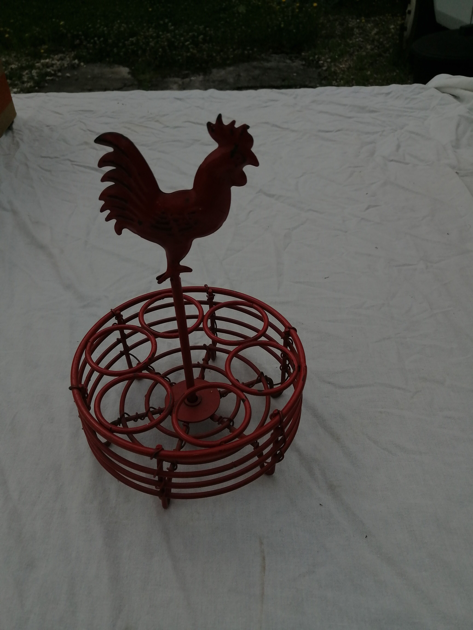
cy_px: 315
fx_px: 474
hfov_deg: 53.1
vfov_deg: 67.3
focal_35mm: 26
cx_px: 236
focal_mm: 3.96
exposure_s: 1/6329
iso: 50
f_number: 1.8
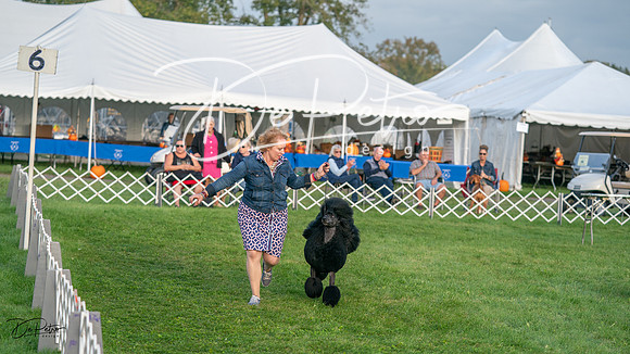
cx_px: 315
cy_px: 177
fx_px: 1592
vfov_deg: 12.7
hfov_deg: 22.4
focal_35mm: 95
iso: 500
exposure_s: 1/2000
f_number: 3.2
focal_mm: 91
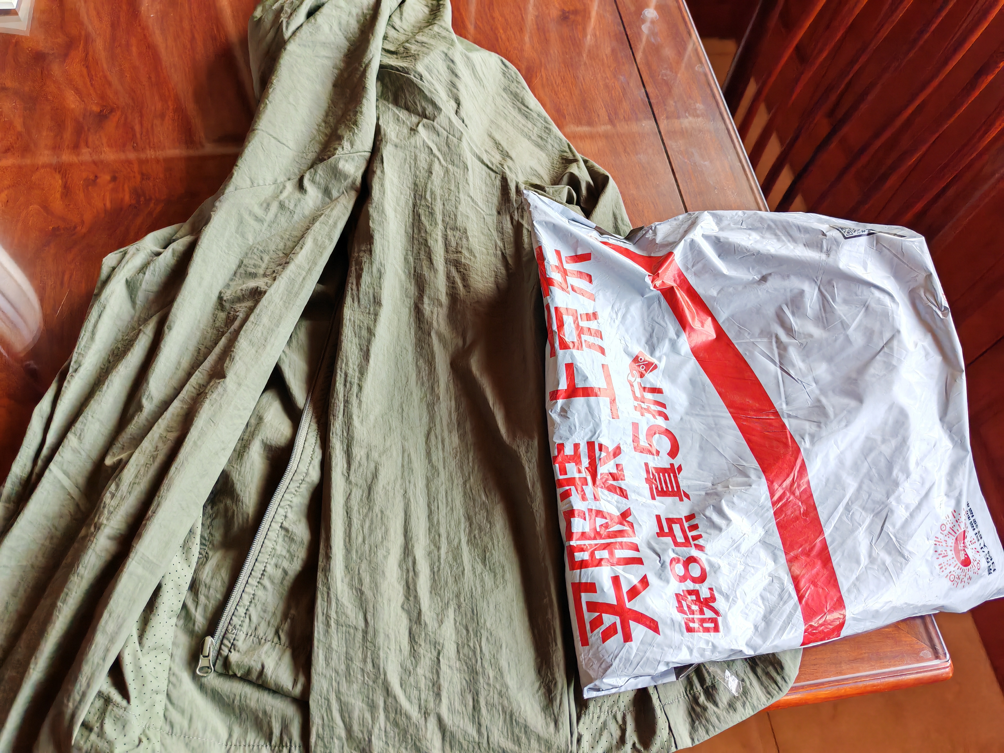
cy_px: 376
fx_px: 783
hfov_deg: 65.3
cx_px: 502
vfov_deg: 51.4
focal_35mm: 27
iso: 400
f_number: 1.9
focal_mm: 5.52
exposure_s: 1/450
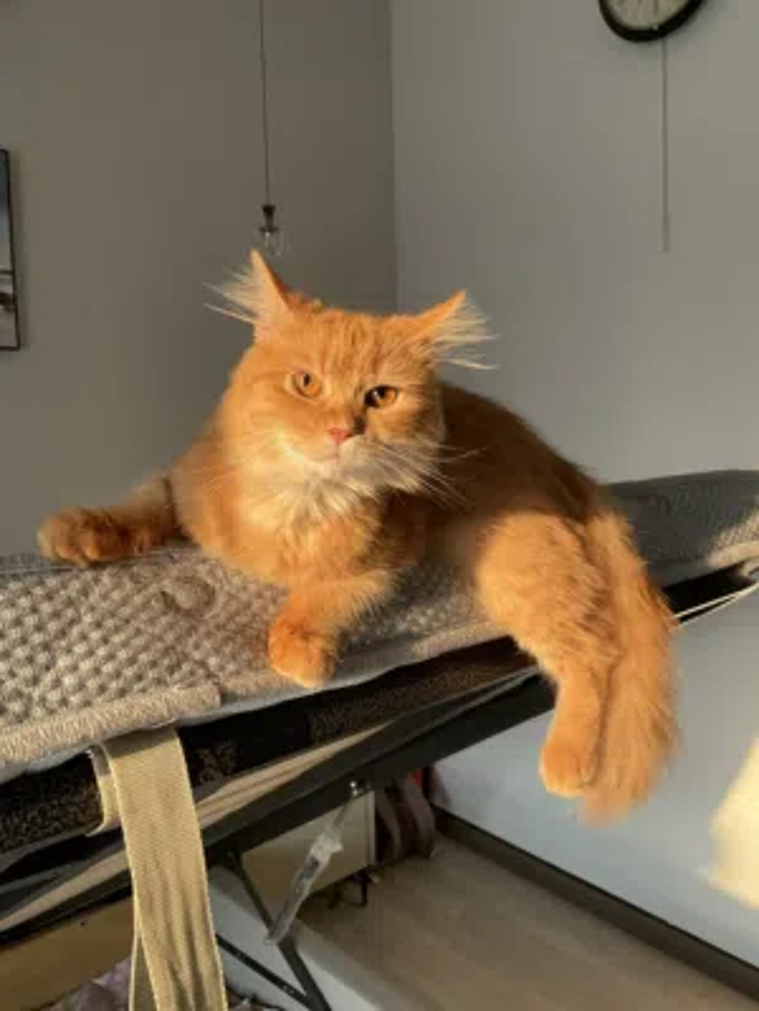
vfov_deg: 61.7
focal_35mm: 29
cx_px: 380
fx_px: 848
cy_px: 506
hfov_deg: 48.2
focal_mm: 3
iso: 160
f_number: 1.8
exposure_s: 1/60
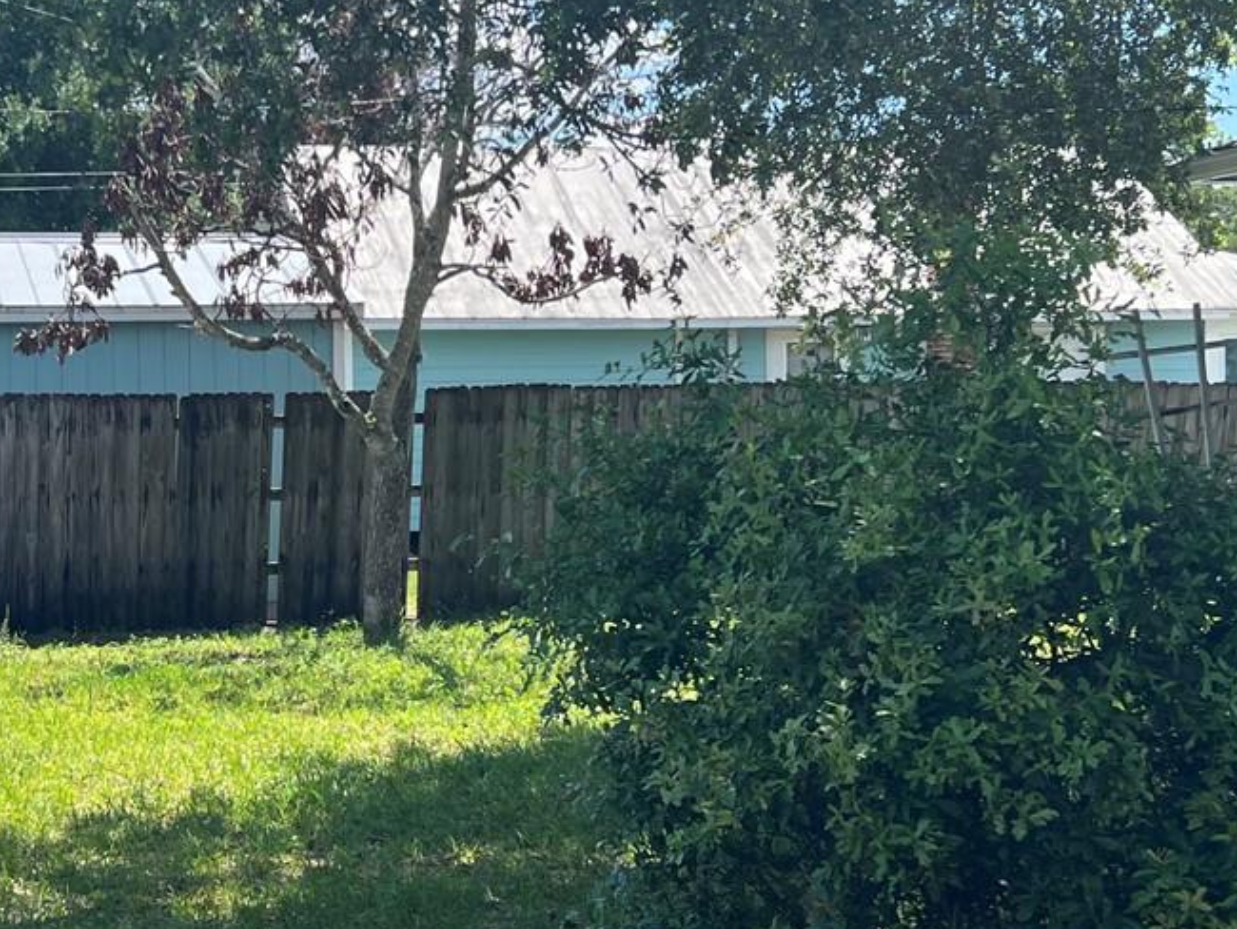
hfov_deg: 29.8
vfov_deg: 22.9
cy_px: 512
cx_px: 316
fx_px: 2288
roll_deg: +1.3
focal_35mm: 64
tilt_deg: -2.2
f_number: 1.5
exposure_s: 1/2165
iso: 50
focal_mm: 5.7
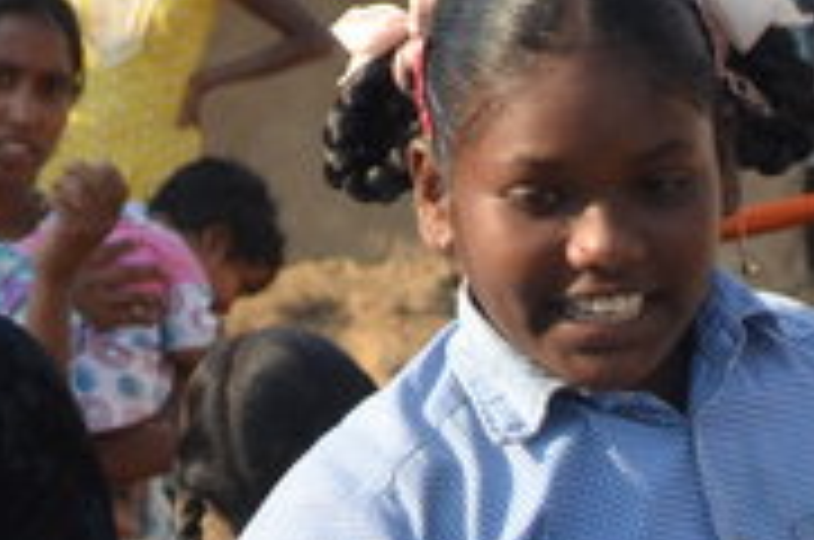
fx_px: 9186
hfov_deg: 5.1
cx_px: 836
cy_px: 1233
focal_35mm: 407
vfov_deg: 3.3
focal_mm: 48
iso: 200
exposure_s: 1/200
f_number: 7.1
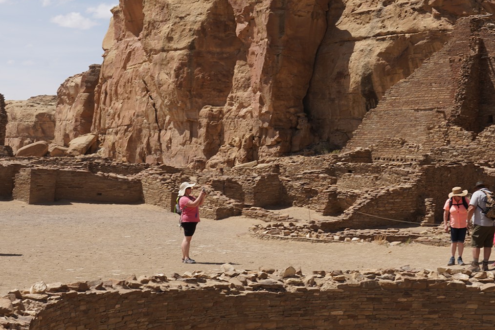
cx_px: 223
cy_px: 165
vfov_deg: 16.5
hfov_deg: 24.5
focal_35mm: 83
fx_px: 1141
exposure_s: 1/100
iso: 100
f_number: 16
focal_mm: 42
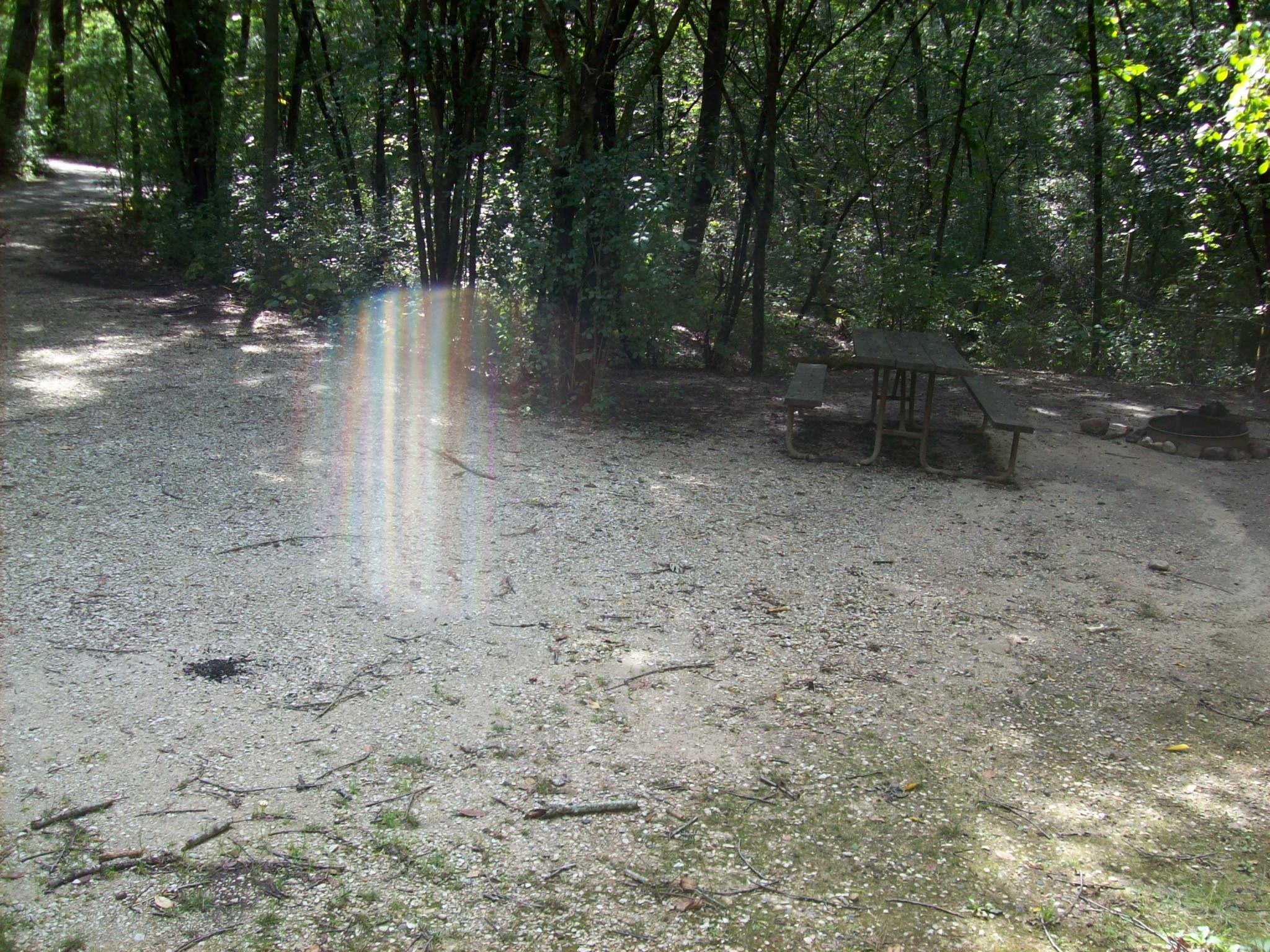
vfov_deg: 39.7
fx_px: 1321
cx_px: 635
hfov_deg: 51.4
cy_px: 476
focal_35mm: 36
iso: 80
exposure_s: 1/111
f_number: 2.7
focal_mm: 6
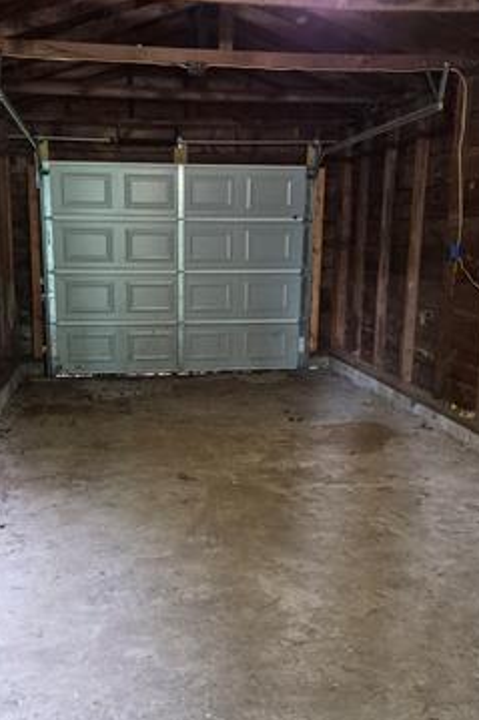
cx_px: 192
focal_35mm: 32
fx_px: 639
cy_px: 381
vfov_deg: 58.7
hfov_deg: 40.9
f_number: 1.8
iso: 1000
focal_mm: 5.4
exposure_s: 1/120
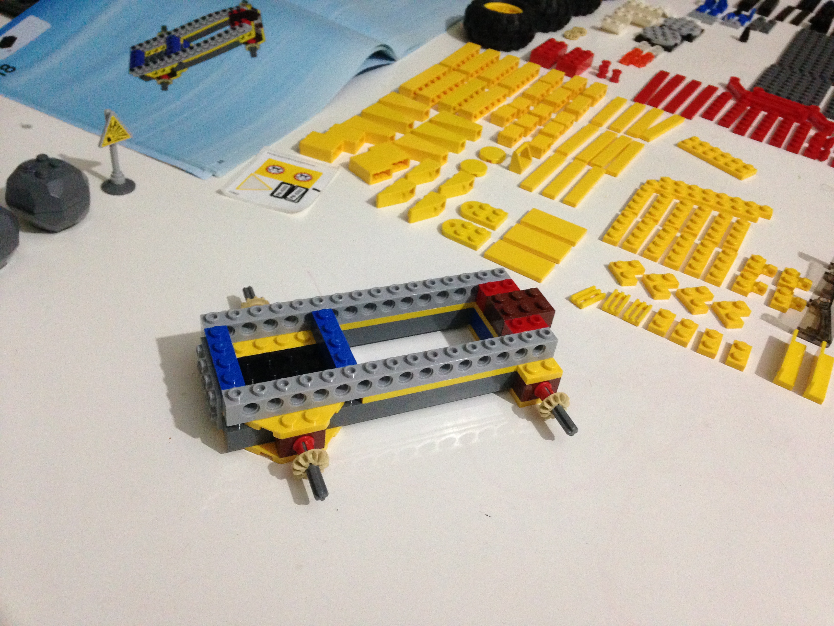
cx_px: 417
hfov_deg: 55.4
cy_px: 313
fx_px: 795
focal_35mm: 33
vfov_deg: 42.9
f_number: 2.4
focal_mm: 4.12
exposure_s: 1/20
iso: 400
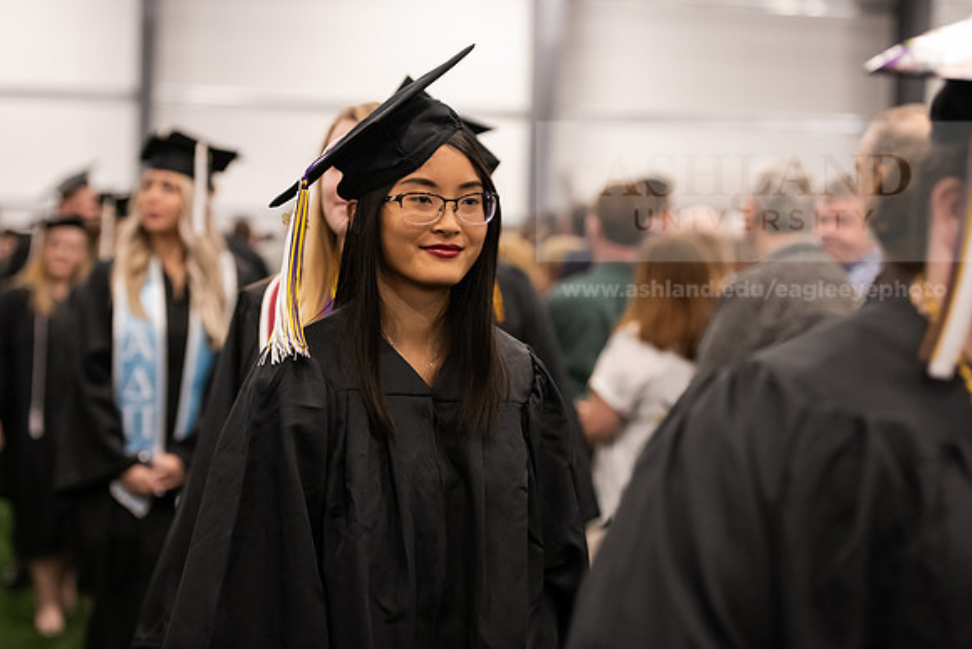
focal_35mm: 95
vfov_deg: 14.4
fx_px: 2565
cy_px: 324
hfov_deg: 21.5
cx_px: 486
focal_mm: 95
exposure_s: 1/200
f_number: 3.2
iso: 3200
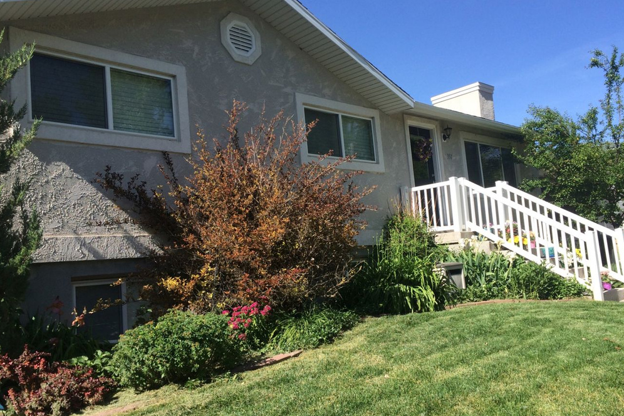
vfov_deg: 42.3
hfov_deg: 60.3
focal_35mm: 31
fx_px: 537
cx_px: 307
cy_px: 216
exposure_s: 1/1325
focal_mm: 4.15
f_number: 2.2
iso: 32
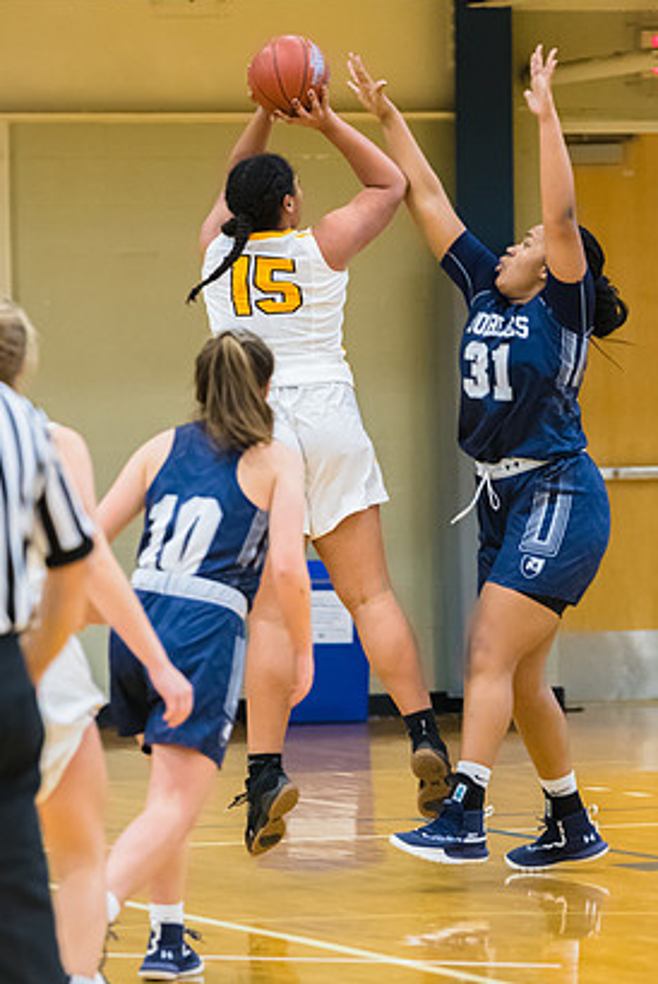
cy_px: 533
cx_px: 334
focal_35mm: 222
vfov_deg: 9.3
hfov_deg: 6.2
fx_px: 6076
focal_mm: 135
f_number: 3.2
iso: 3200
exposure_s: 1/400
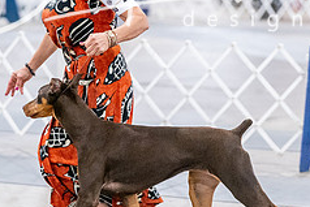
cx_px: 141
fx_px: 2705
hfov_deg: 6.6
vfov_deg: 4.4
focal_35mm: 314
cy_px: 59
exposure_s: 1/320
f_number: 2.8
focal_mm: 127
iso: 6400
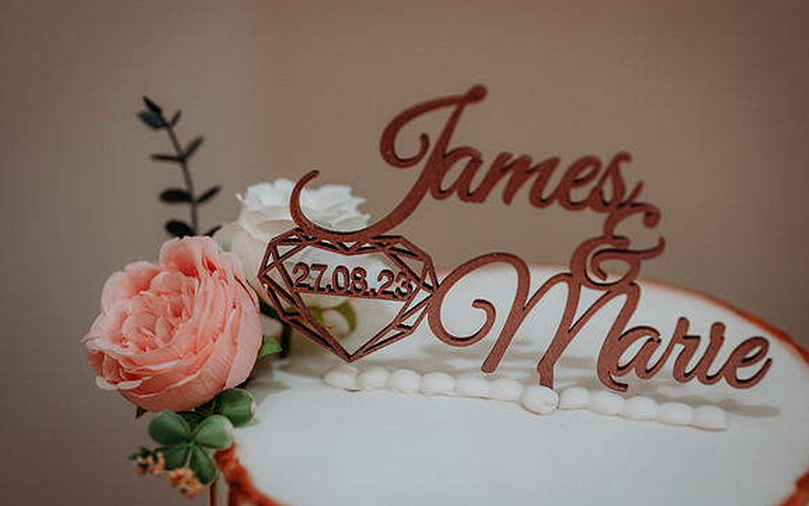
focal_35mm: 87
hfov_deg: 23.8
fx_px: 1919
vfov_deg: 15.0
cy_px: 244
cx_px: 405
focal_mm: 85
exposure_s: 1/200
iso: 500
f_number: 2.5
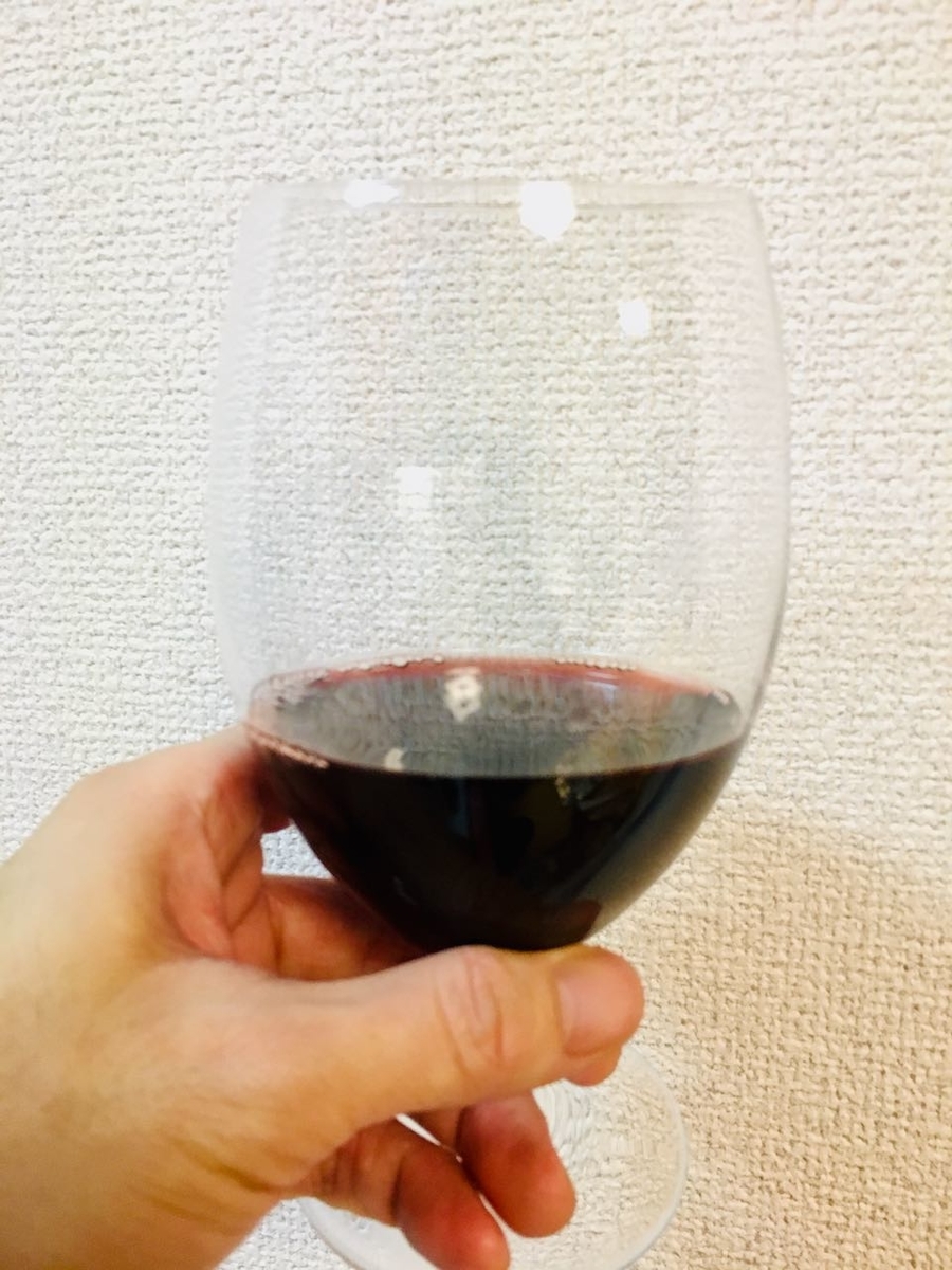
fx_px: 1063
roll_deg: -1.1
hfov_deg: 48.2
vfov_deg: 61.7
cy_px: 635
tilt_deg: -10.6
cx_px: 476
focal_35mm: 29
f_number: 2.2
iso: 200
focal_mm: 4.15
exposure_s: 1/24
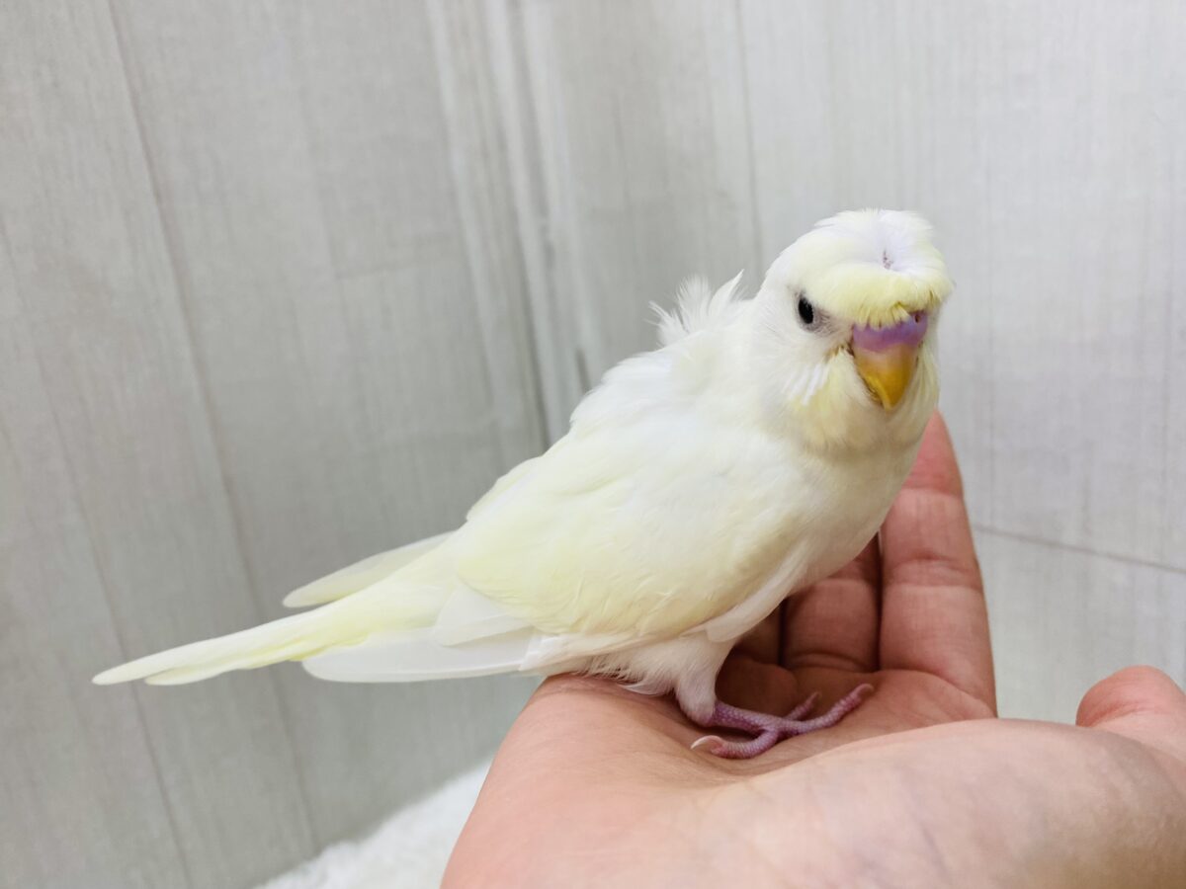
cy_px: 444
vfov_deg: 54.9
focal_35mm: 25
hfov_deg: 69.4
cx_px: 593
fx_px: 857
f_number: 1.8
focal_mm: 4.25
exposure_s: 1/100
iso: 80
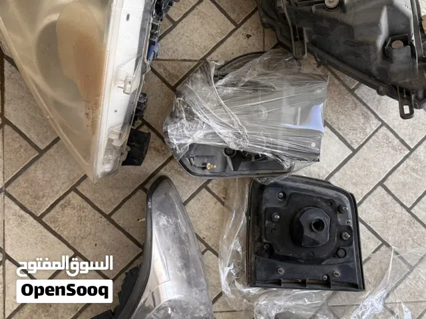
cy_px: 160
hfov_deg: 71.6
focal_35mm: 24
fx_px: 295
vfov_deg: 56.8
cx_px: 213
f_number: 1.78
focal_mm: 6.86
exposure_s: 1/268
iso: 80
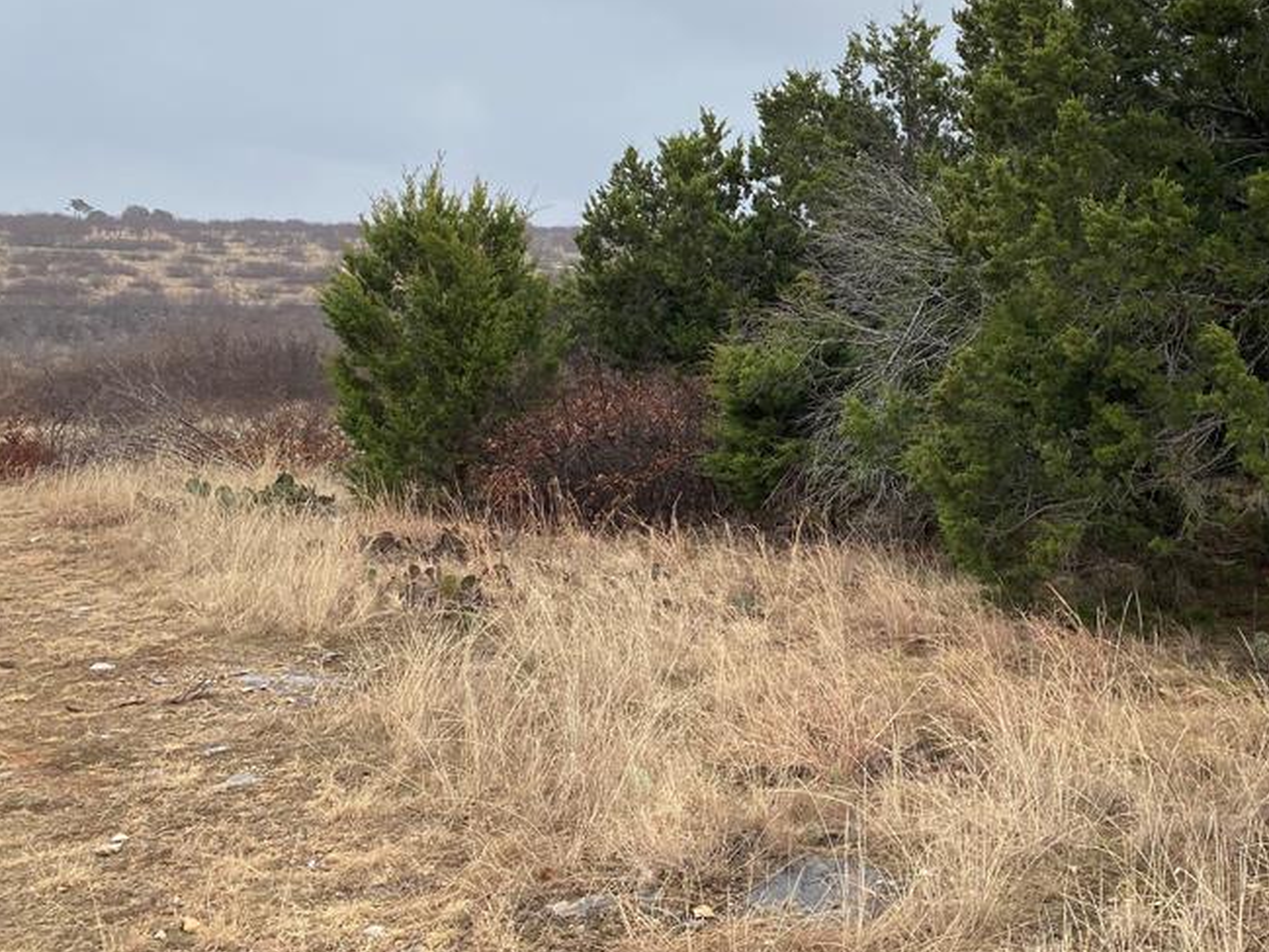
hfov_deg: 44.1
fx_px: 1503
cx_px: 964
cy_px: 242
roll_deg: -3.2
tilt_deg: -1.4
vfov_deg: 34.4
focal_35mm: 41
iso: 32
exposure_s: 1/499
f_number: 1.8
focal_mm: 4.25
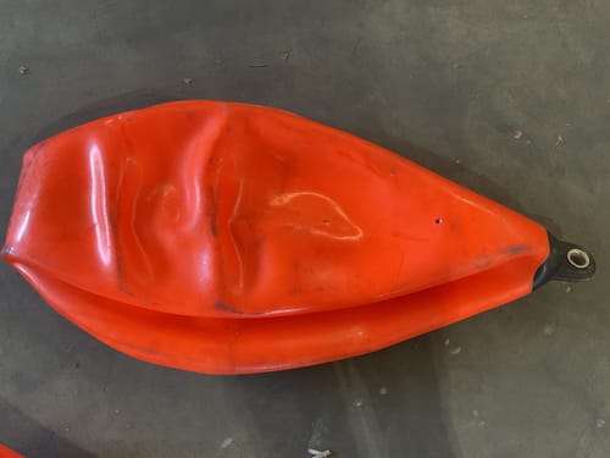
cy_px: 229
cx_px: 305
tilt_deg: -77.2
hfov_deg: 61.7
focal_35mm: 29
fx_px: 511
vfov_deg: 48.2
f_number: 1.8
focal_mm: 3
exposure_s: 1/50
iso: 160
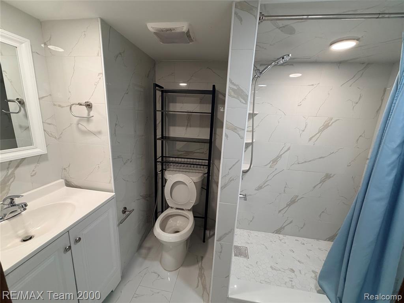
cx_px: 202
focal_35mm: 14
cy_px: 152
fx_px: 163
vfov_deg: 85.7
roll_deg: -2.0
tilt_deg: -12.1
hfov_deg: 102.1
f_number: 2.2
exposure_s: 1/120
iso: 200
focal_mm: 2.22
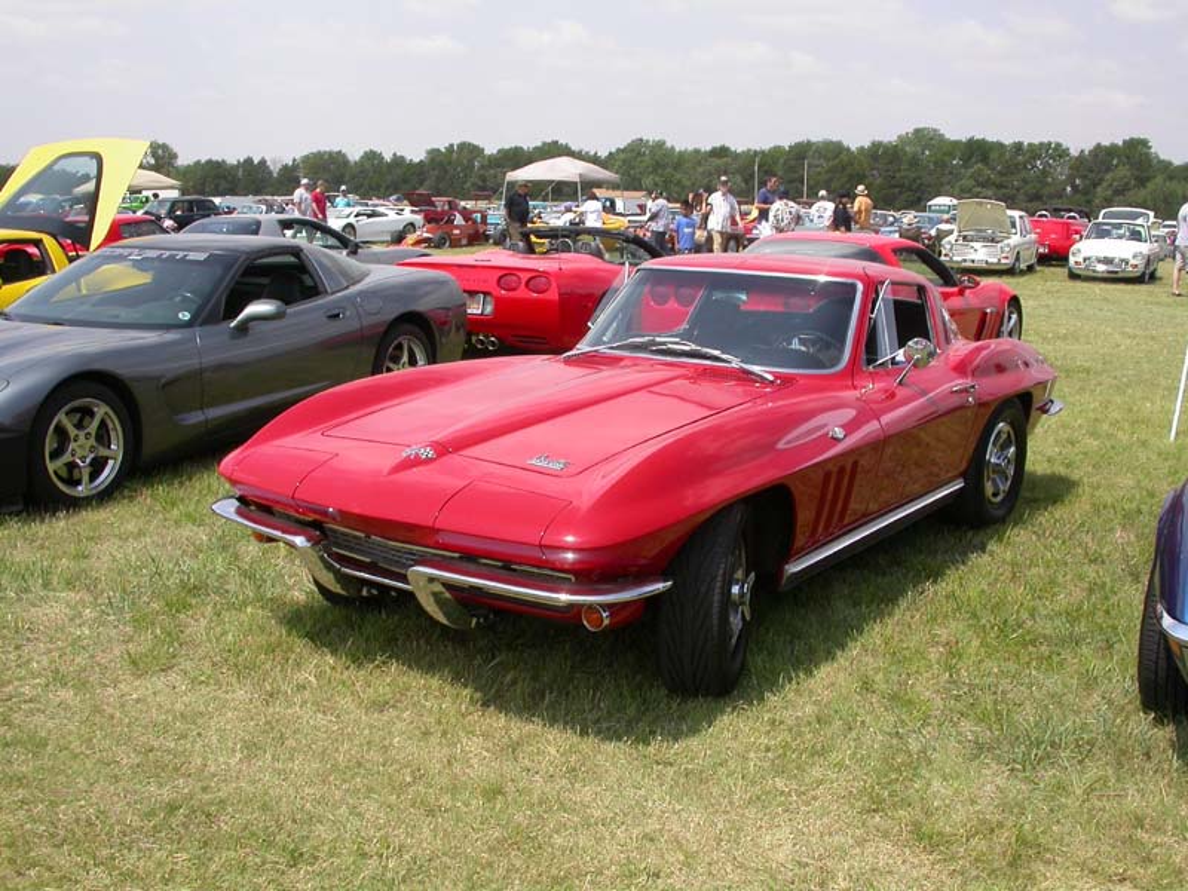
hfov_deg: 49.0
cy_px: 446
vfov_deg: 37.7
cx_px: 594
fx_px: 1304
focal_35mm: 38
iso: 100
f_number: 6.7
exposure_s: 1/326
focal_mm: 7.85
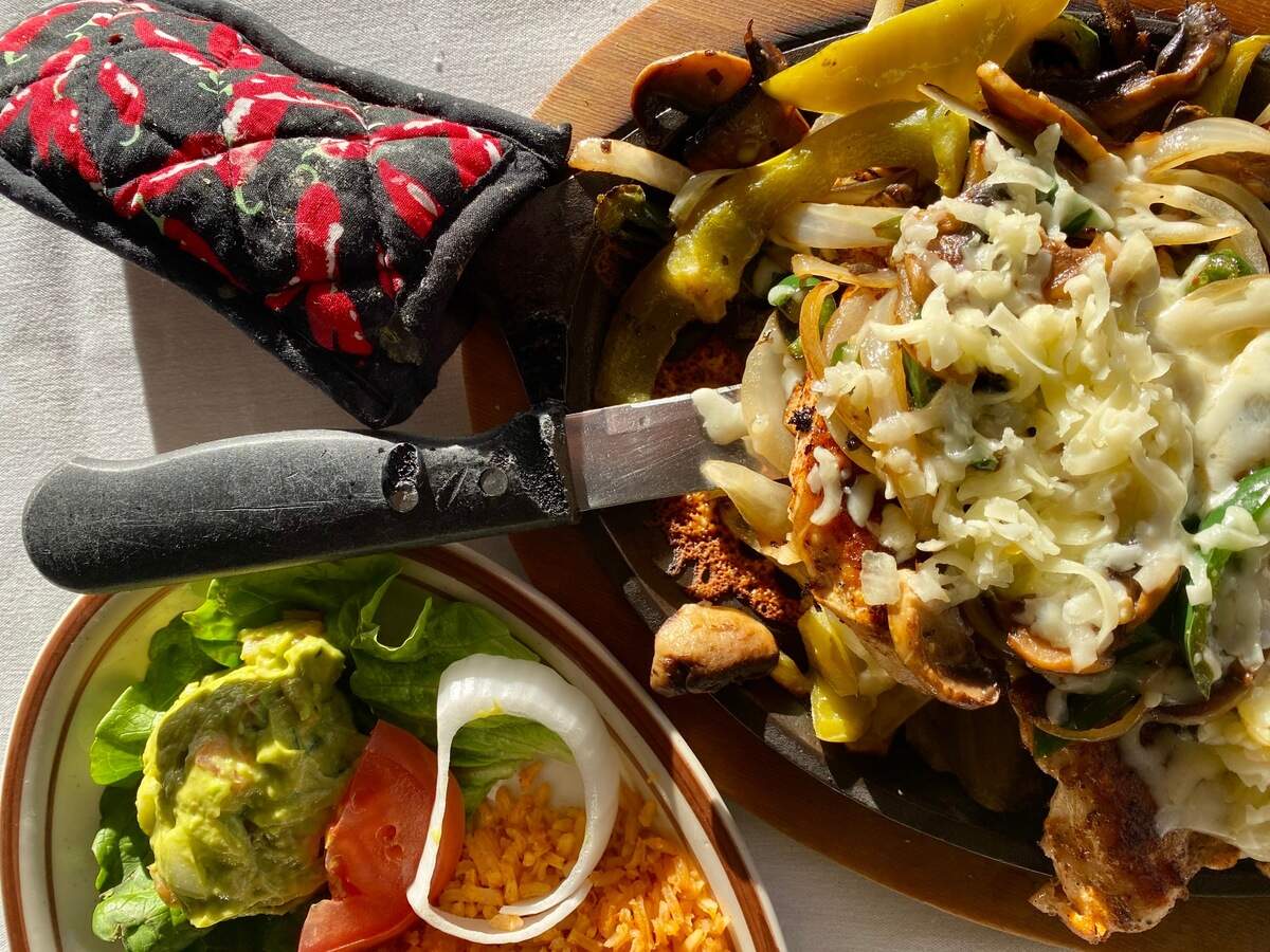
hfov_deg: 67.3
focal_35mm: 26
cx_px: 635
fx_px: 954
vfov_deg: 53.1
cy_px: 476
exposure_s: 1/539
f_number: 1.8
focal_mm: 4.25
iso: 32
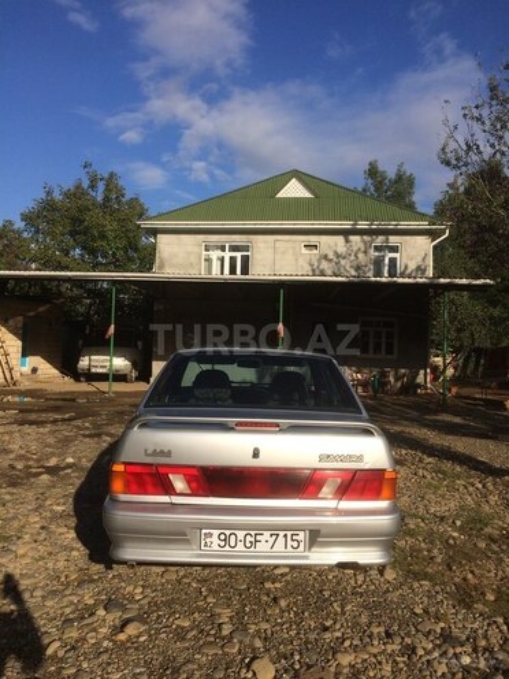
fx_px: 569
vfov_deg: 61.7
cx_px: 254
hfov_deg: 48.2
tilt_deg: -4.4
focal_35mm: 29
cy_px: 340
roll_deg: -2.9
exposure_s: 1/3165
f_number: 2.2
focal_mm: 4.15
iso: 32
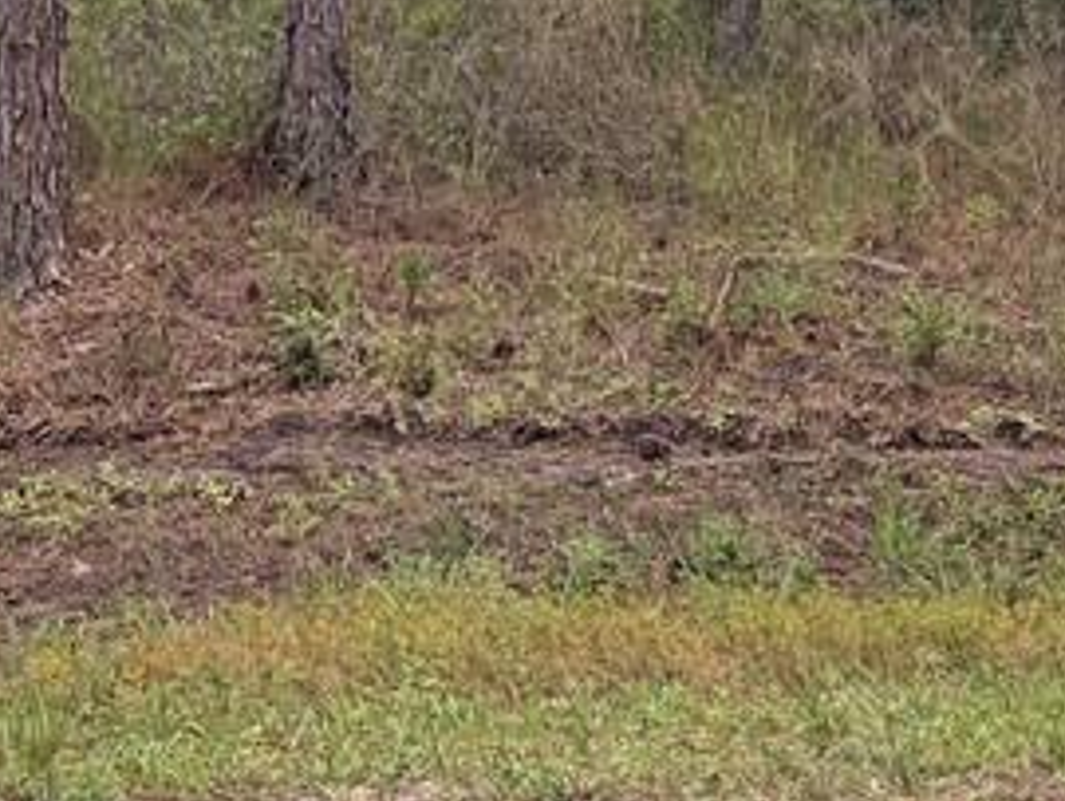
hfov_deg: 21.5
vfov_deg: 14.1
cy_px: -706
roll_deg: -1.5
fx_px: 2802
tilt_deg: +7.5
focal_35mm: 91
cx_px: 588
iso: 100
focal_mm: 6.76
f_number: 1.78
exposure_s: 1/796
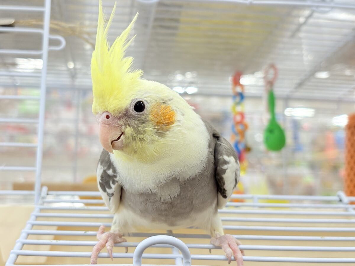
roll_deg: +0.6
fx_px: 533
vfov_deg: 28.0
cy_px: 133
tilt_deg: +12.4
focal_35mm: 52
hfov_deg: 36.8
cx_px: 178
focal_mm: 5.96
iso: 100
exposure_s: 1/100
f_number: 1.6
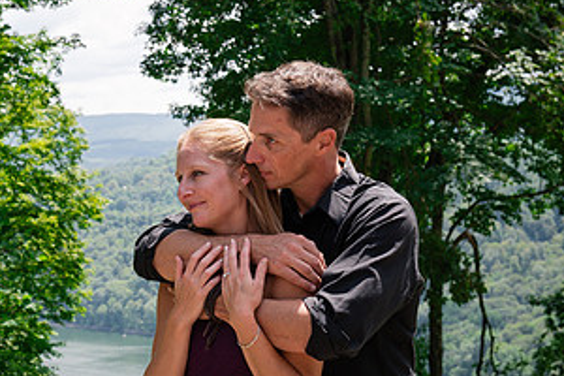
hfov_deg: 19.1
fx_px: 1645
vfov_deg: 13.0
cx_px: 63
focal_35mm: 105
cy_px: 202
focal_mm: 52
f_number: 8
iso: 500
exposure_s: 1/400
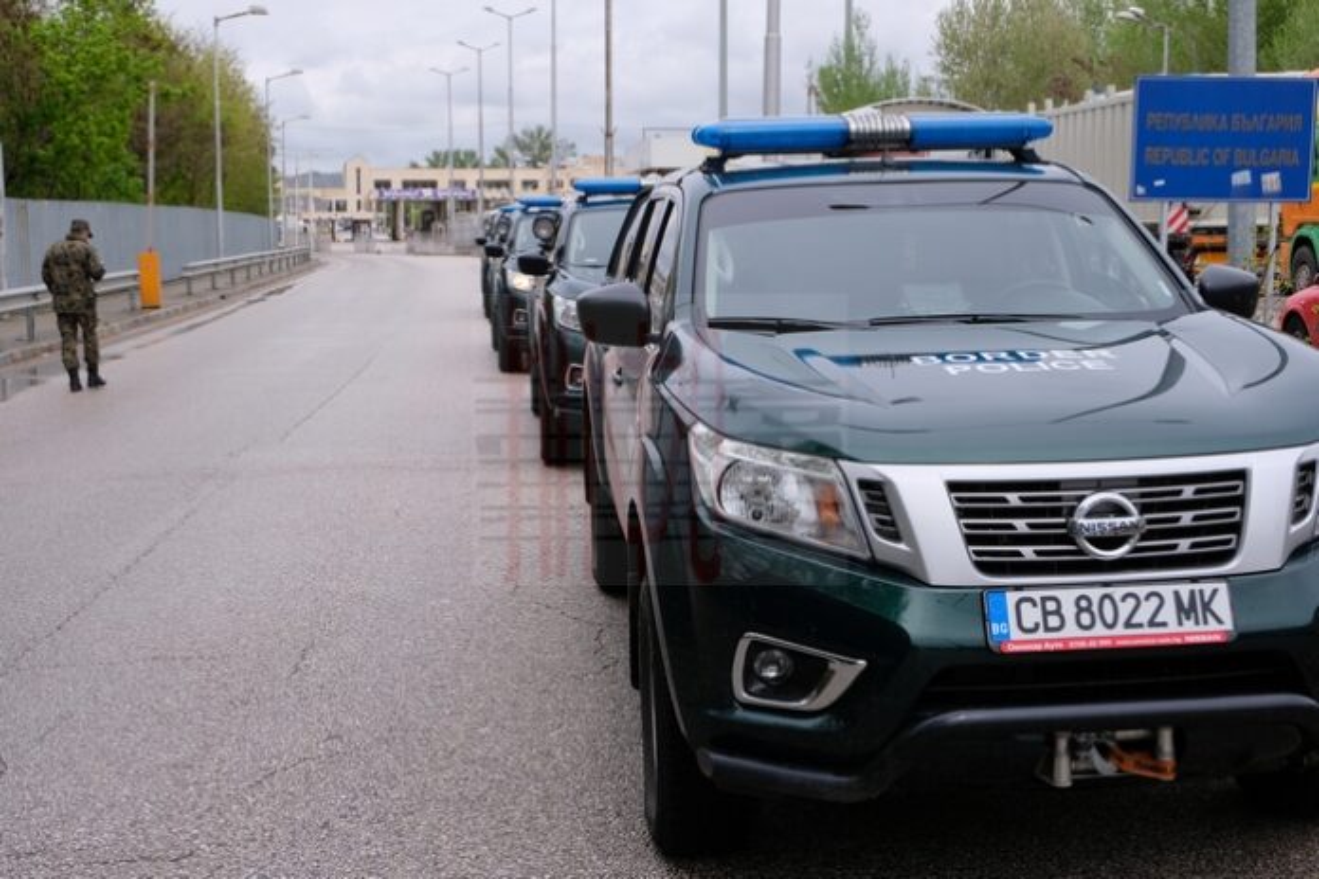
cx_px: 660
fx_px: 1795
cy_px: 440
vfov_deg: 27.5
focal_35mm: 49
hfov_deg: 40.3
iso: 400
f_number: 8
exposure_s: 1/640
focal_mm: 32.5
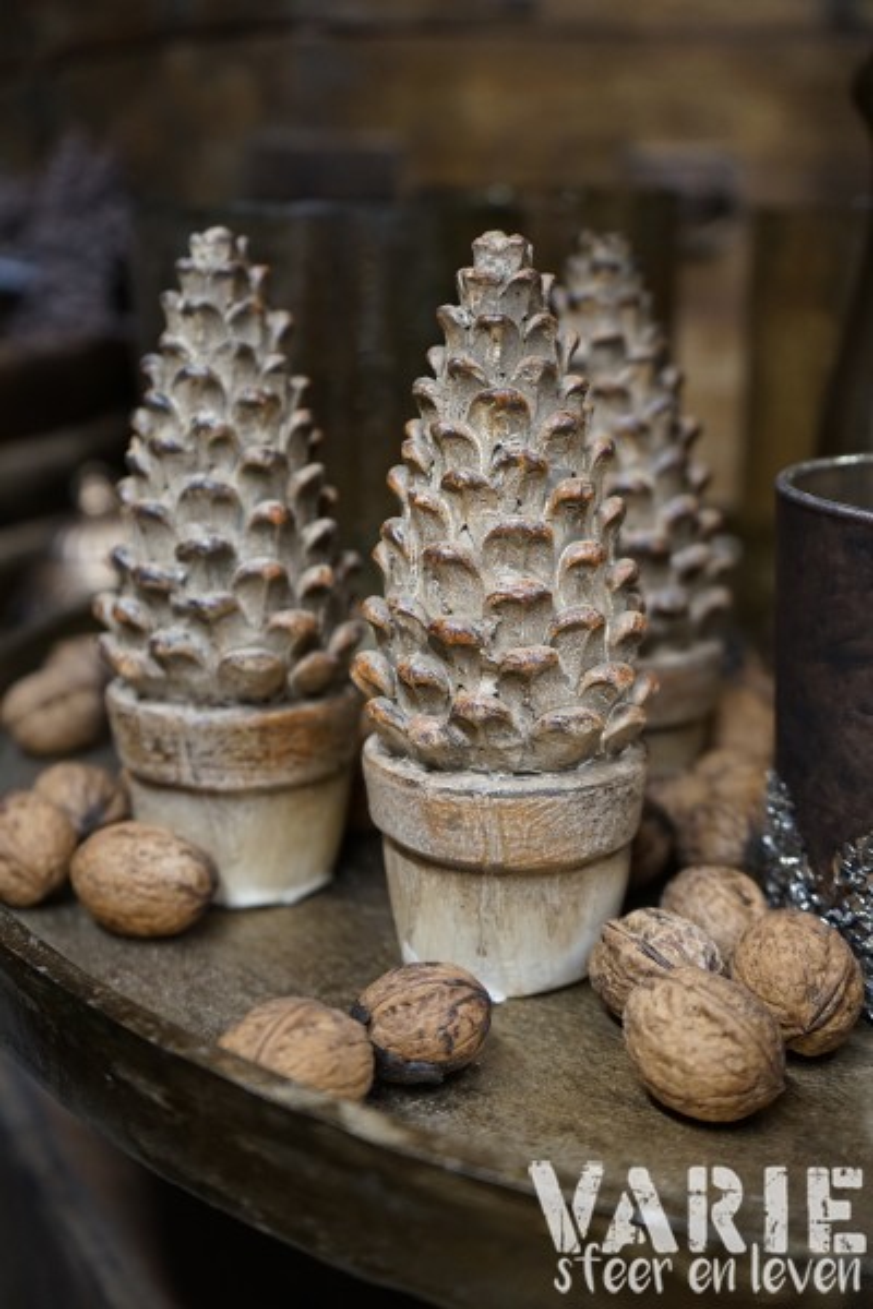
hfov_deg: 35.1
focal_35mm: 38
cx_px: 436
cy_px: 654
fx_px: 1382
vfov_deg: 50.7
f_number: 4
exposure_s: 1/60
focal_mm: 38
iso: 2000
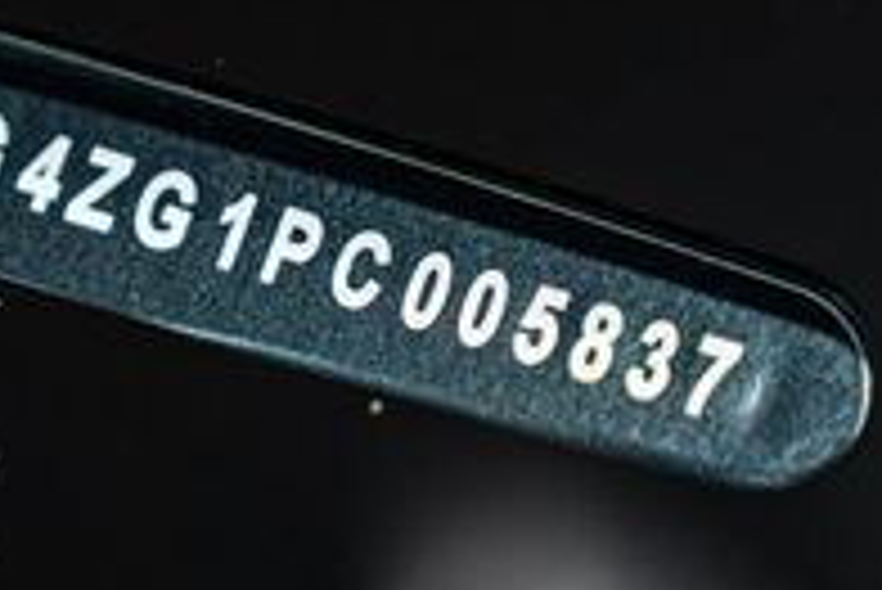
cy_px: 263
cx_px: 189
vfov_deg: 6.0
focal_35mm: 229
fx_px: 5614
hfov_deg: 9.0
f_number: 3.5
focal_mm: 70
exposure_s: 1/125
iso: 1250
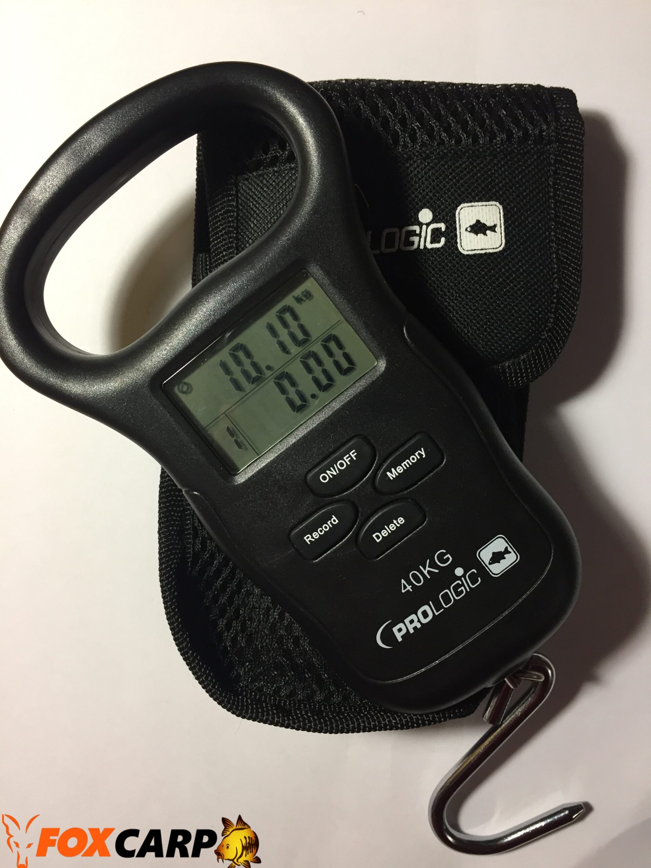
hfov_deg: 48.2
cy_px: 434
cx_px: 326
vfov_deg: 61.7
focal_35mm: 29
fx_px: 727
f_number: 2.2
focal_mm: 4.15
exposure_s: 1/33
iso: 50
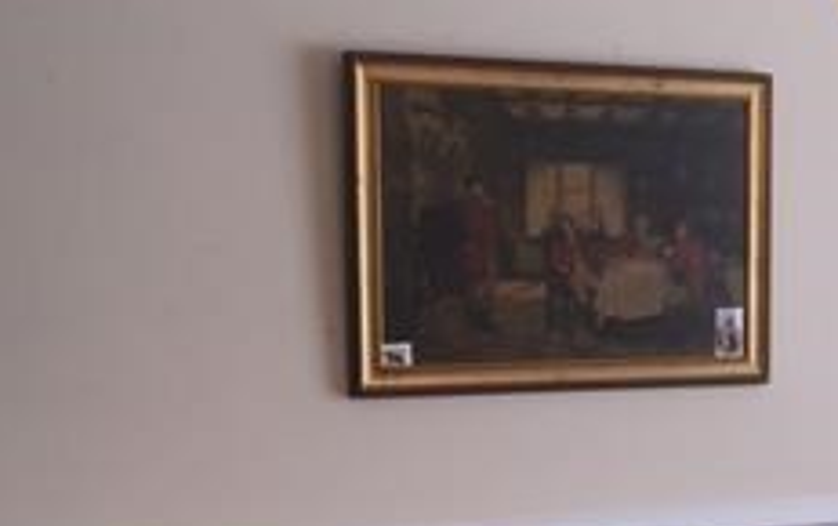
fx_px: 1944
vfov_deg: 15.3
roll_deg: +0.4
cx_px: 860
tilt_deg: -6.8
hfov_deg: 23.2
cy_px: 461
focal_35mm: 85
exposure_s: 1/60
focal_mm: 4.15
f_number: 2.2
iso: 32
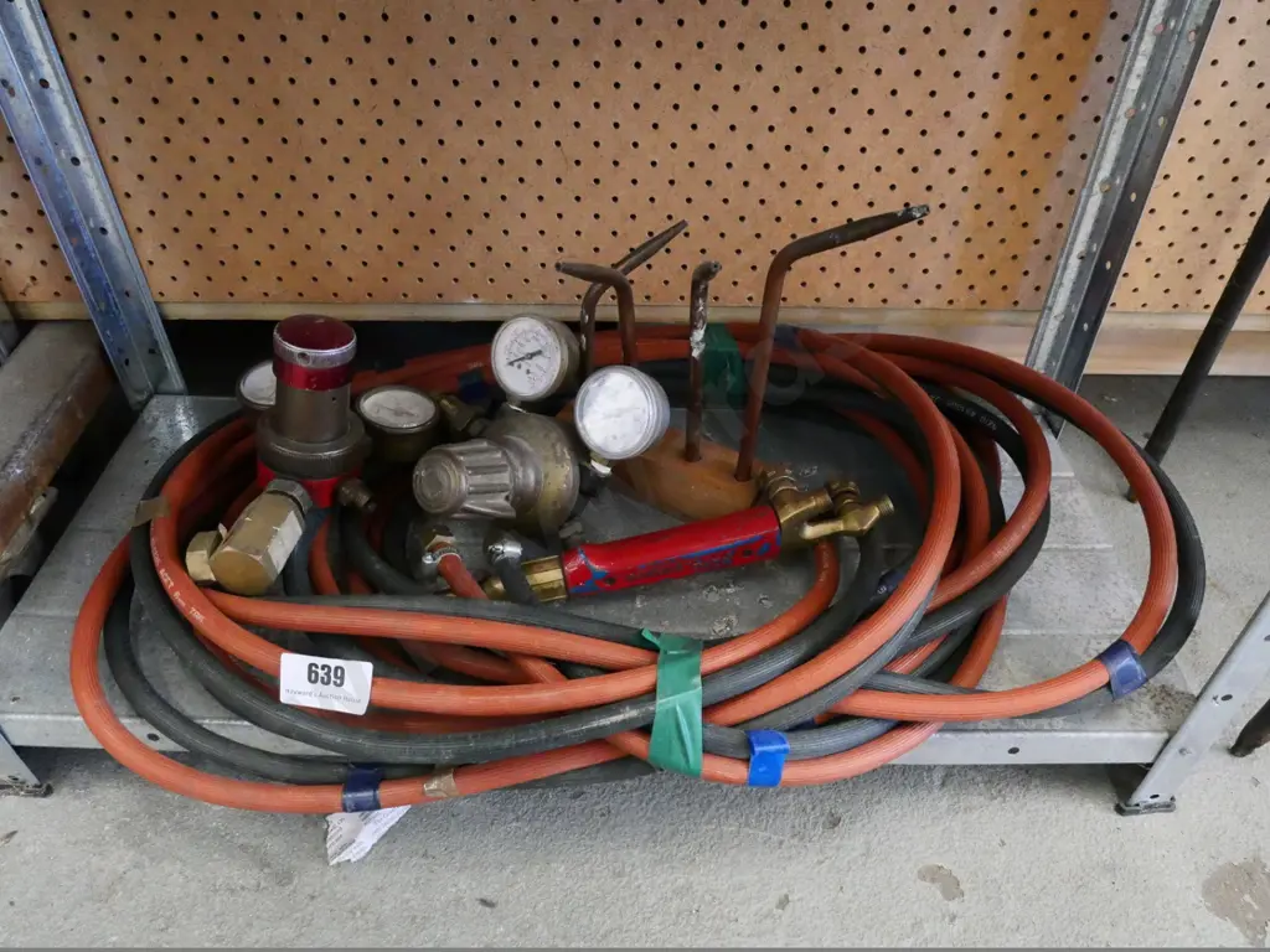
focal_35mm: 24
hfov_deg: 71.6
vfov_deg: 56.8
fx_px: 881
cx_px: 635
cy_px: 476
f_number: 5.6
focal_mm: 12
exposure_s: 1/100
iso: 6400
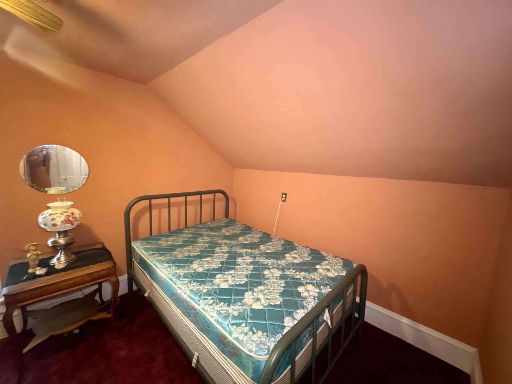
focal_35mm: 14
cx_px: 256
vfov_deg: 85.7
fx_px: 207
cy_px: 192
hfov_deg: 102.1
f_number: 2.2
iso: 1000
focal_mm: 2.22
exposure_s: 1/40
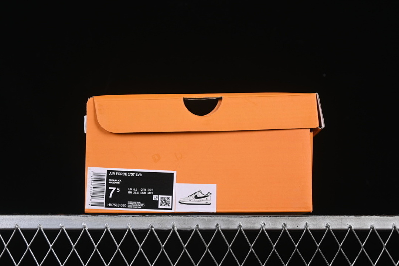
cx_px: 200
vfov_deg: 18.2
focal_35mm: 75
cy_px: 133
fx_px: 831
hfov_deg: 27.0
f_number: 8
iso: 160
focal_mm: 50
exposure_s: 1/80
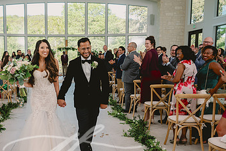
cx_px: 67
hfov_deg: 47.3
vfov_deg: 33.3
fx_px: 251
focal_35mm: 40
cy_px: 88
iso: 125
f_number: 2.8
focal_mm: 24
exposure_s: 1/200
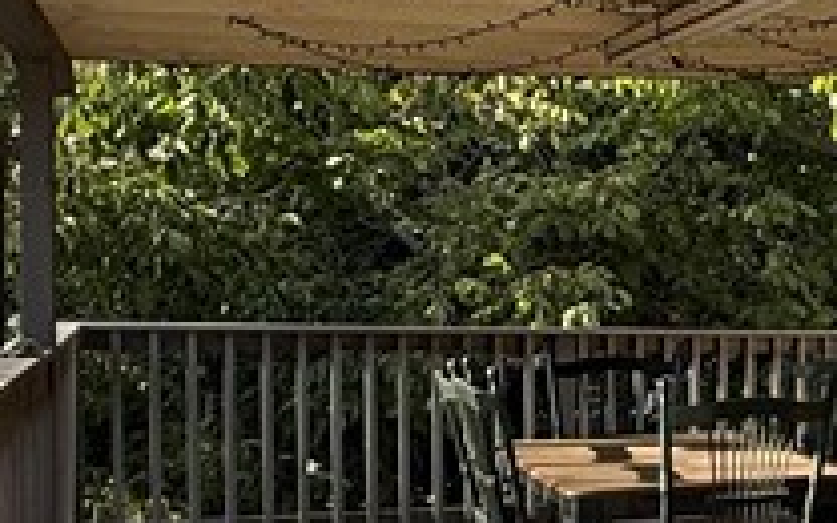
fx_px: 1665
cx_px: 1264
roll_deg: -1.3
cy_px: 346
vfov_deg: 17.8
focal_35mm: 73
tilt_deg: -3.3
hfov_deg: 22.8
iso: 64
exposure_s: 1/228
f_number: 2.2
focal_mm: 2.22
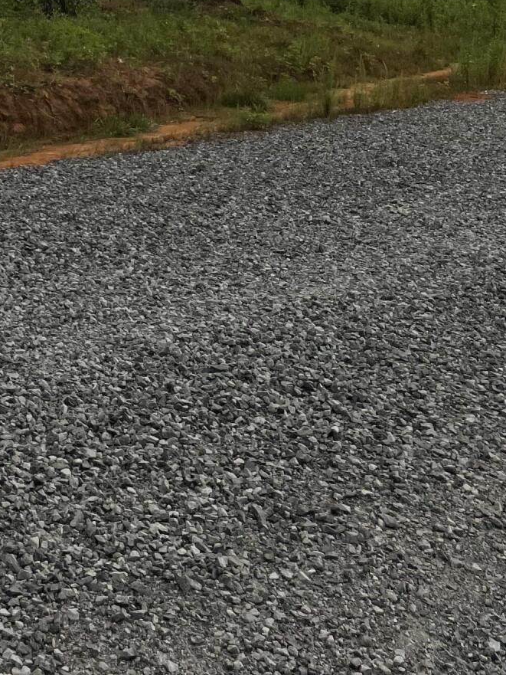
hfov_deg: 23.4
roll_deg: +1.1
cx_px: -44
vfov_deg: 29.7
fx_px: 1150
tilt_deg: -0.1
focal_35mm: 59
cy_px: -54
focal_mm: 4.2
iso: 32
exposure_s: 1/31250
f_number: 1.6
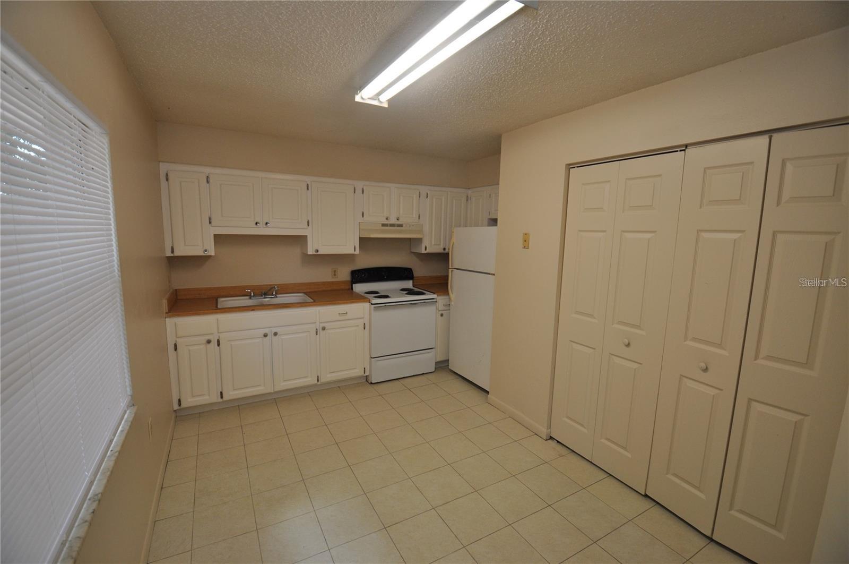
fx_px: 353
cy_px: 282
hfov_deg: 100.5
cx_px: 424
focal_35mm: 15
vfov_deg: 77.2
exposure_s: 1/60
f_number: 4
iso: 400
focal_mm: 10
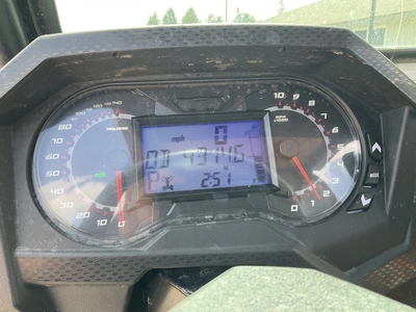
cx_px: 208
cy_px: 156
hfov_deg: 61.7
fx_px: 349
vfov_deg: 48.2
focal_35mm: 29
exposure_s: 1/122
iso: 32
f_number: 1.8
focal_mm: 3
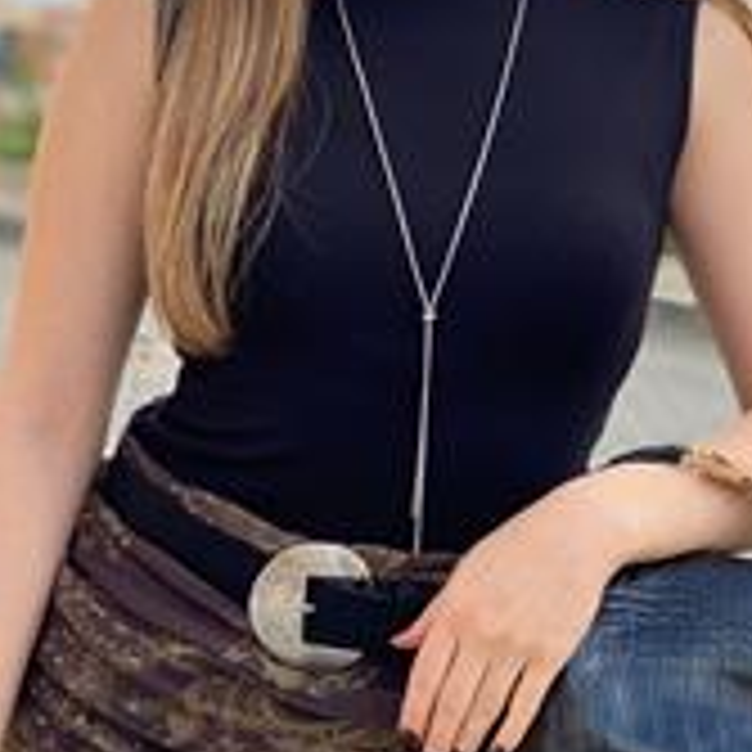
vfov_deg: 15.2
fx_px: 2802
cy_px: 218
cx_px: 401
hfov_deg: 15.3
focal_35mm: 114
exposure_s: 1/122
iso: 20
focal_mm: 6
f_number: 2
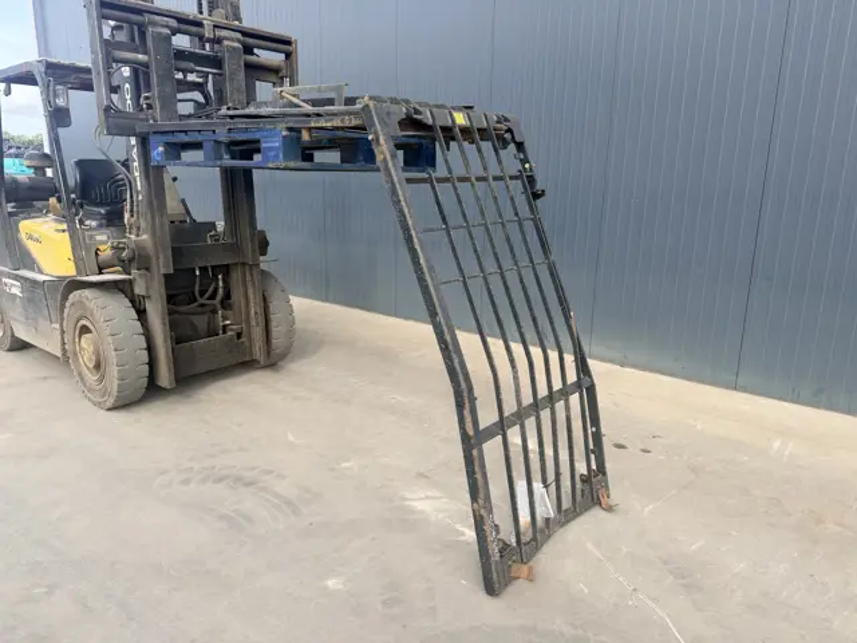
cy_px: 322
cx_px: 428
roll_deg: -1.3
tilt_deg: -12.9
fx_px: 594
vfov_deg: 56.8
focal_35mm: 24
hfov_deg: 71.6
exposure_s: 1/1271
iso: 80
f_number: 1.78
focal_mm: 6.76
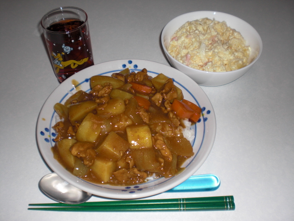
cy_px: 110
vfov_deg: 37.7
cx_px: 147
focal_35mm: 38
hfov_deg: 49.0
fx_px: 323
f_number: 3.1
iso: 64
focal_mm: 6.3
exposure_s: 1/60
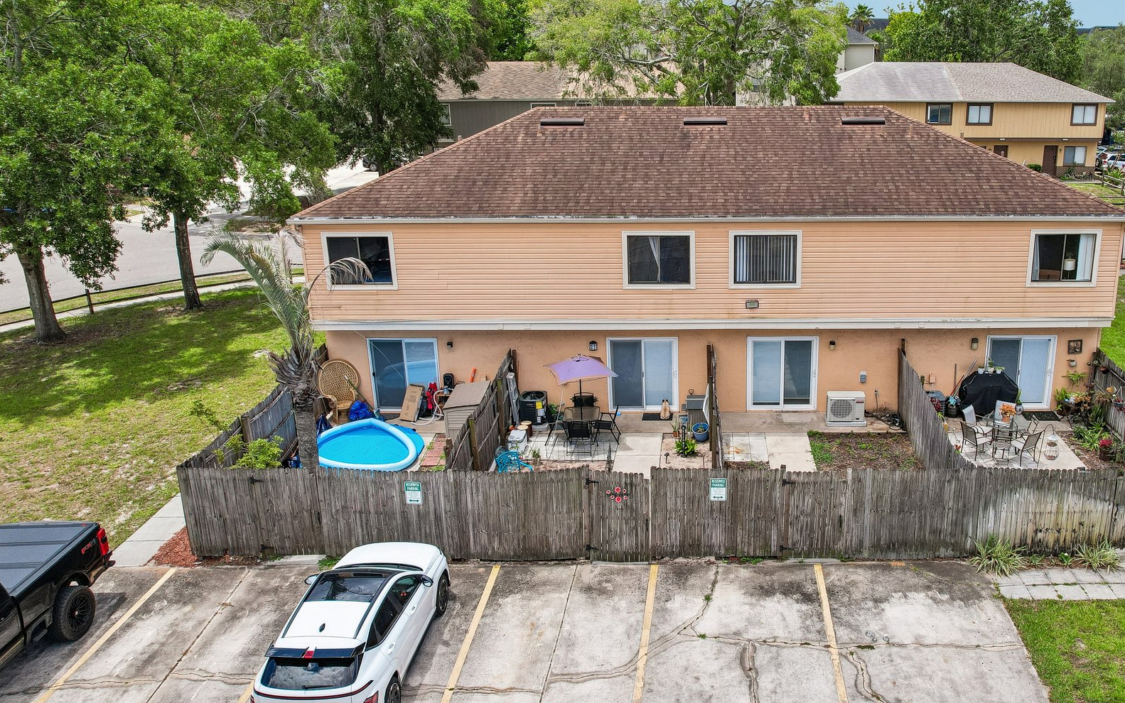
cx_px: 714
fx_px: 889
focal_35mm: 29
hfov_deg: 63.6
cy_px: 315
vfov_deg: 43.1
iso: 100
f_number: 2.8
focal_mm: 8.4
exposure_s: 1/1250
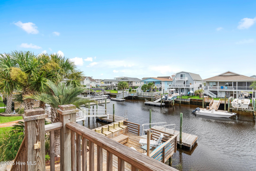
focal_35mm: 17
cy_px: 86
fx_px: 121
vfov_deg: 70.4
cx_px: 128
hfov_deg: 93.3
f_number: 6.3
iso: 100
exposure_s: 1/160
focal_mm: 11.5
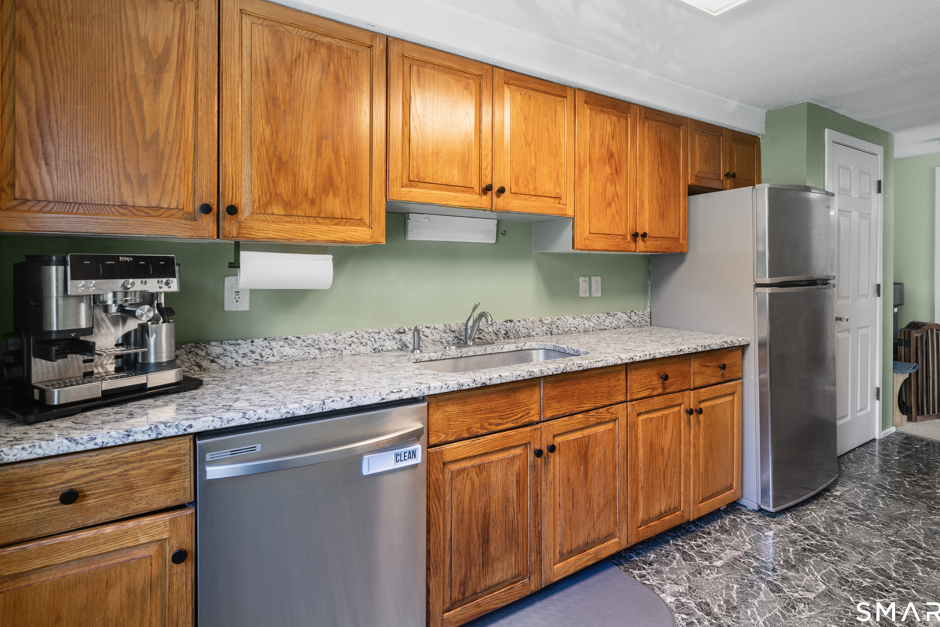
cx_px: 485
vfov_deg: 67.2
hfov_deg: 90.0
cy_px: 277
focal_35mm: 18
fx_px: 470
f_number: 9
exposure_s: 4
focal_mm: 16
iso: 200
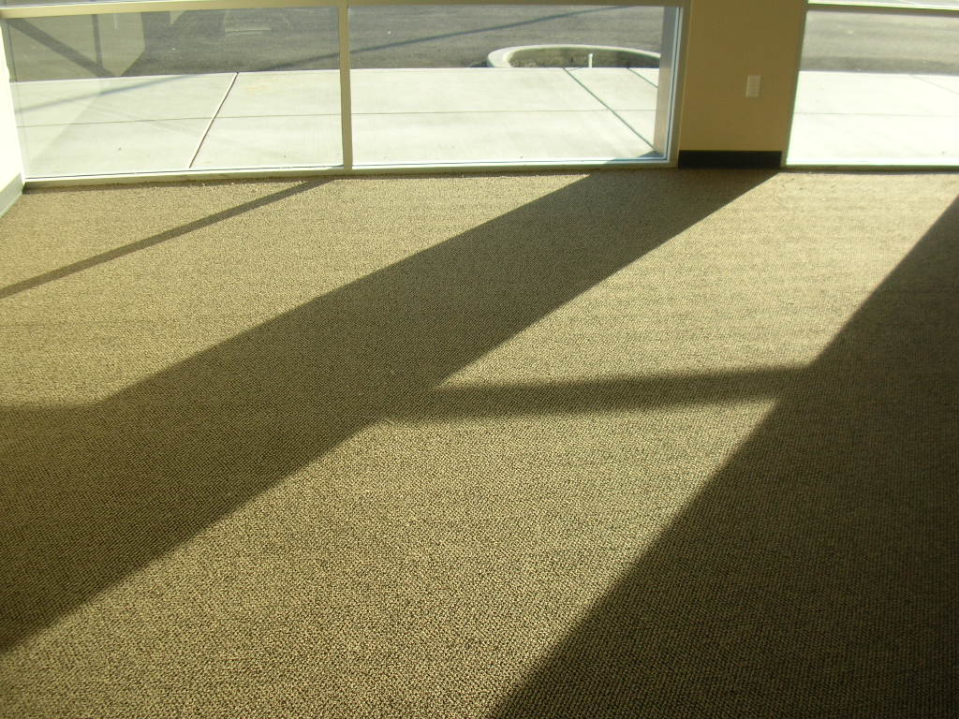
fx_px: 970
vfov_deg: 40.7
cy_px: 360
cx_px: 480
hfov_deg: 52.6
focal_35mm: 35
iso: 50
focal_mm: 5.8
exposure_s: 1/225
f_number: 2.8
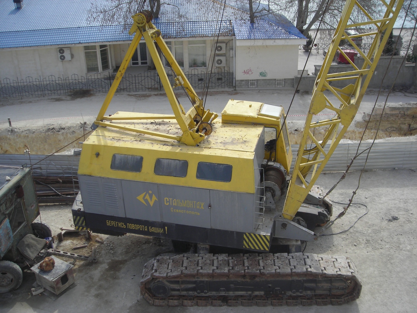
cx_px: 208
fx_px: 458
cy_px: 156
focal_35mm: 38
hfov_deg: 49.0
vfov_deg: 37.7
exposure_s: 1/128
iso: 50
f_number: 6.4
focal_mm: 6.3
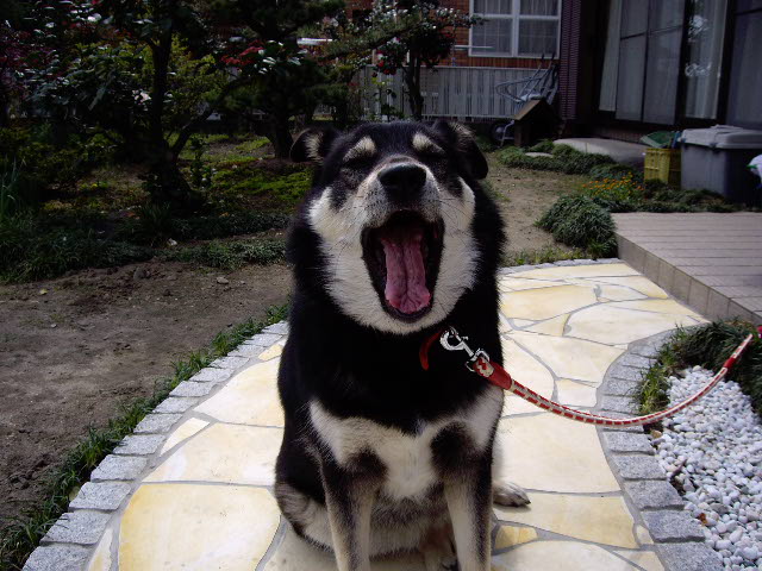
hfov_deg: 49.0
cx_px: 381
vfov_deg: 37.7
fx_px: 836
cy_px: 286
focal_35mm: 38
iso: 64
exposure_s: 1/500
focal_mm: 6.2
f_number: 4.3
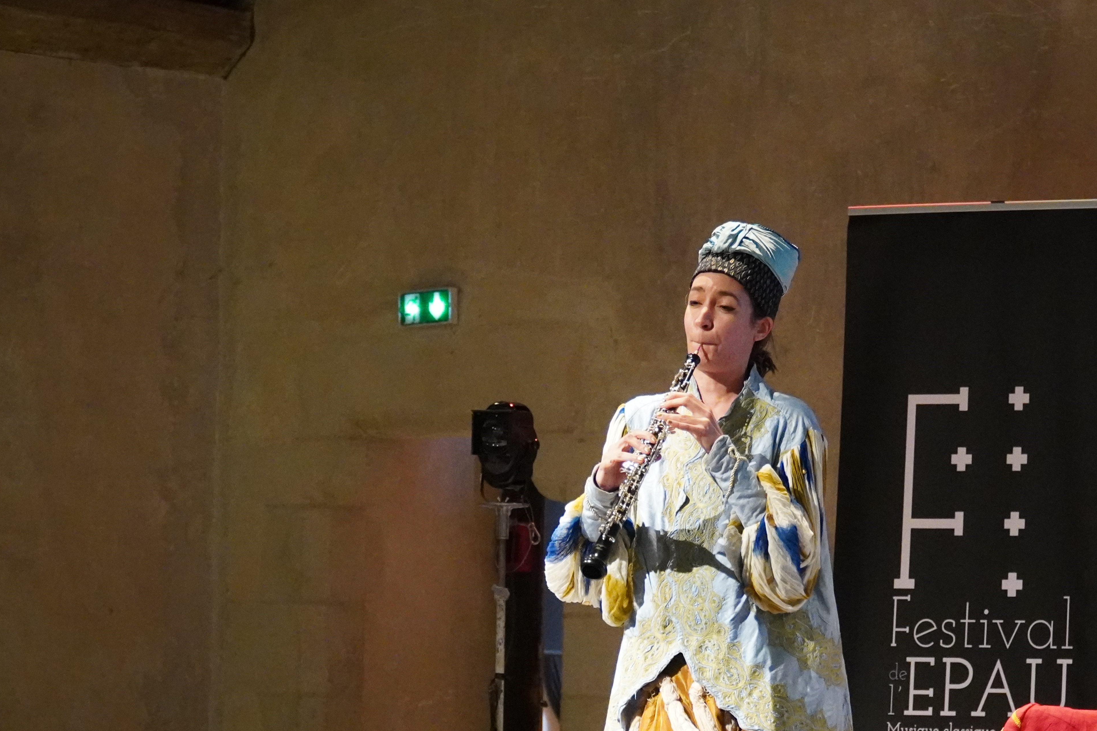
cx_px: 706
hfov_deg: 14.8
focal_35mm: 139
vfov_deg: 9.9
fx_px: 4229
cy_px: 548
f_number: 4
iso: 6400
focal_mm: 59
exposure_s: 1/125
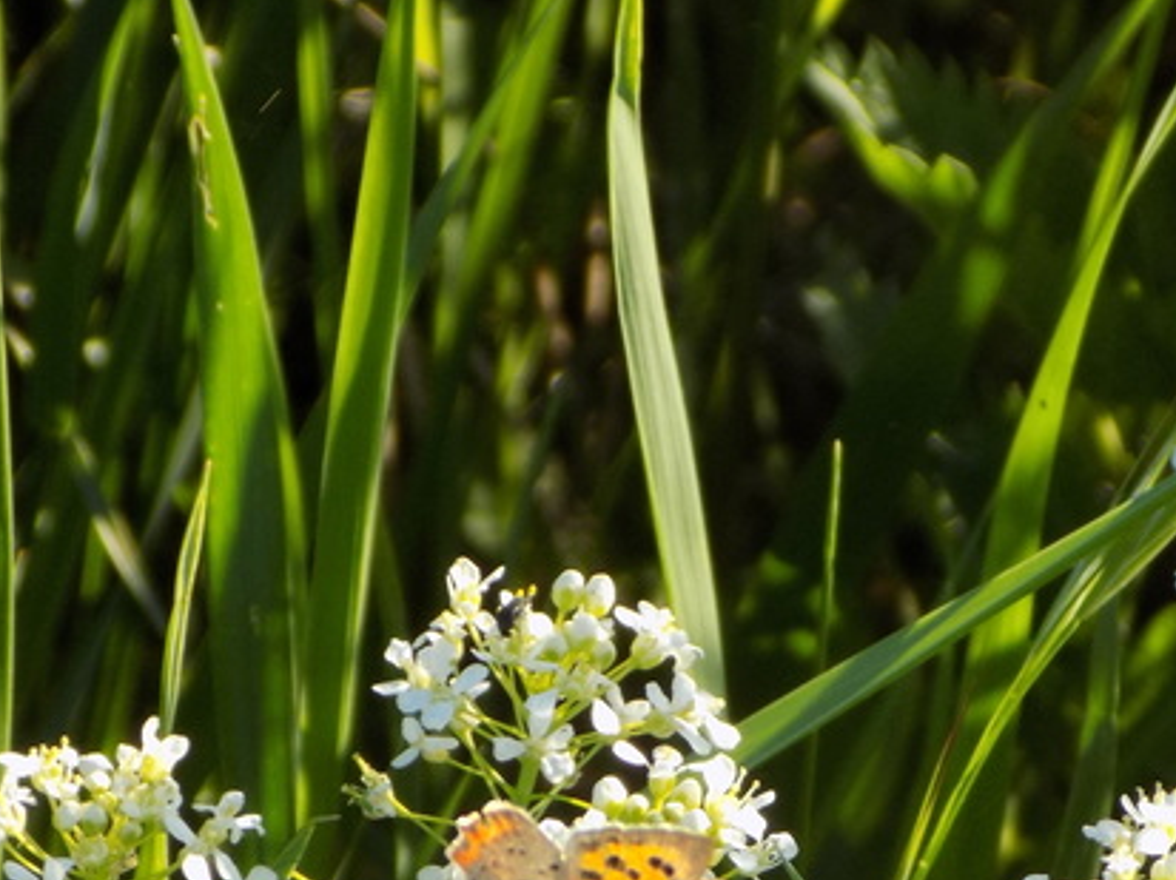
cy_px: 874
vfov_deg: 6.1
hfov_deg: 8.1
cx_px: 759
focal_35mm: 244
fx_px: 8282
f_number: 4.8
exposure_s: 1/125
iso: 80
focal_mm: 20.9
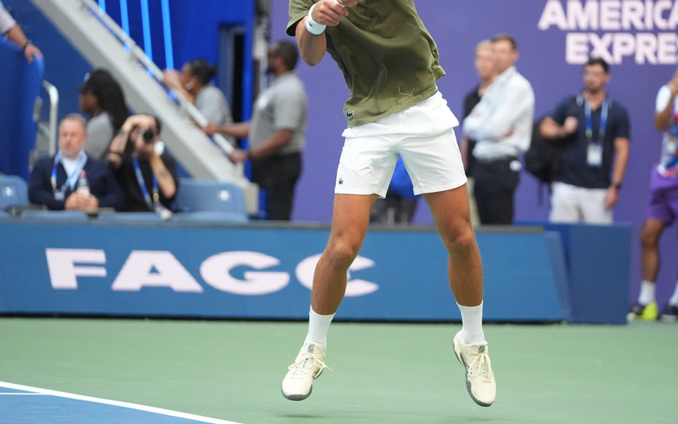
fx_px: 4083
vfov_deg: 5.9
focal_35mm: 221
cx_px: 353
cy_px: 150
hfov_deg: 9.5
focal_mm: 176
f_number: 2.8
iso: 5000
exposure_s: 1/4000
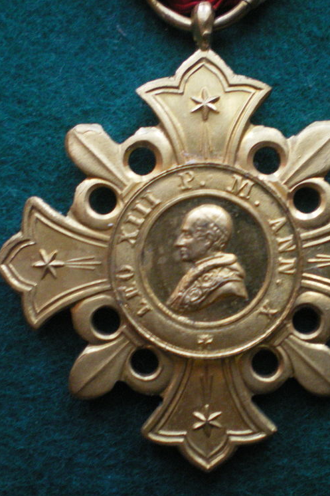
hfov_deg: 25.4
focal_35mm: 53
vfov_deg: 37.5
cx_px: 213
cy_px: 249
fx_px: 729
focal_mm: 6.3
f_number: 3.1
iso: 400
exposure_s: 1/30
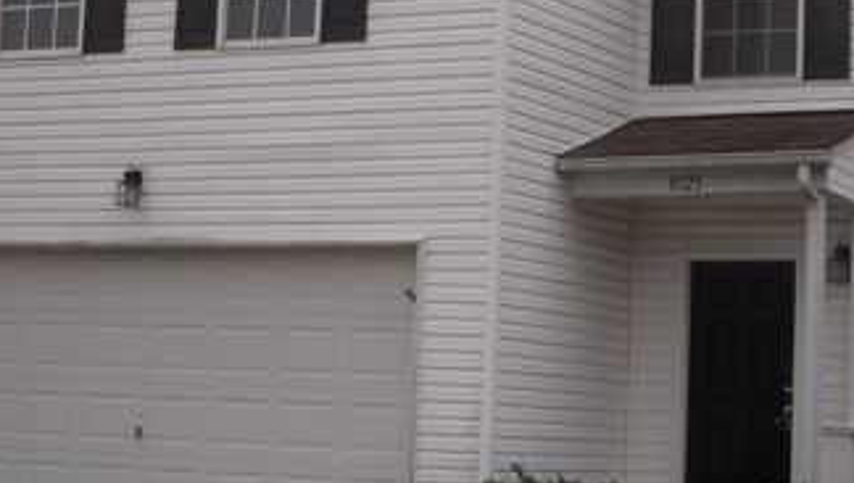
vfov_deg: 12.0
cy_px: 156
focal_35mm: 101
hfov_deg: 21.0
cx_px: 606
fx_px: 2289
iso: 100
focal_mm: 7.9
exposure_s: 1/400
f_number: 3.4
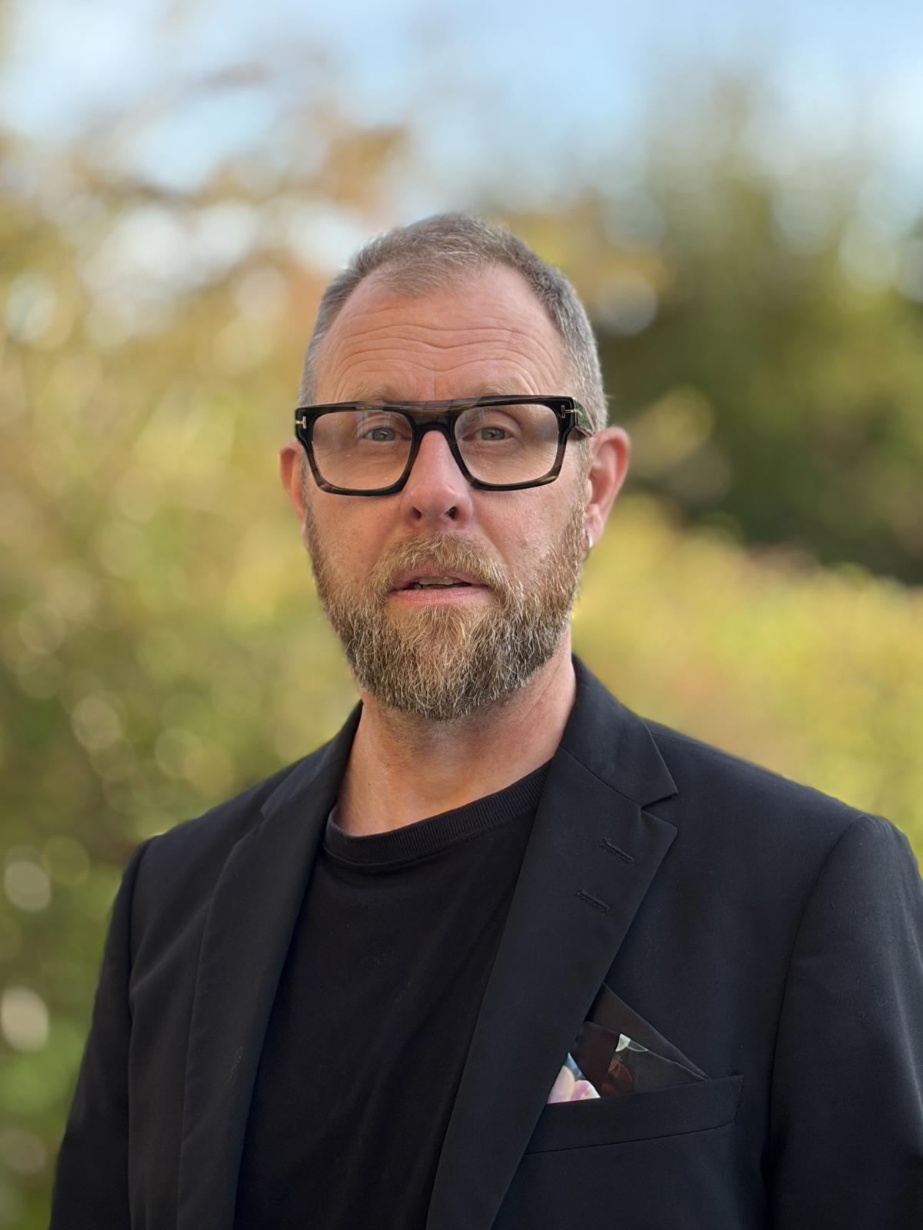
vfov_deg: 36.8
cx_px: 462
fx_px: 1849
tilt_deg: +3.0
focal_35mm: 52
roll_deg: +0.9
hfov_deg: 28.0
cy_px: 615
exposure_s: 1/724
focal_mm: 5.96
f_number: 1.6
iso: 40
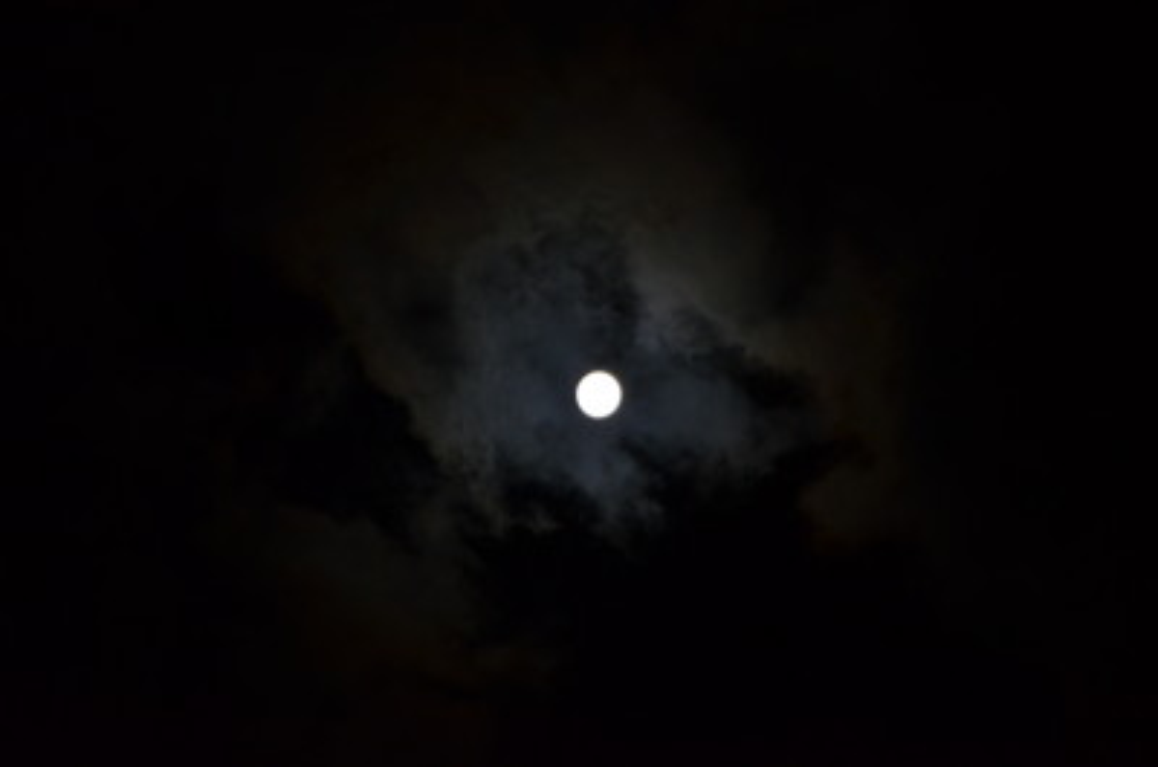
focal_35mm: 158
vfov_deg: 8.7
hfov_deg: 13.1
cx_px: 579
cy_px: 384
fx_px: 5056
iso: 800
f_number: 5.6
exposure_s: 1/50
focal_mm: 105
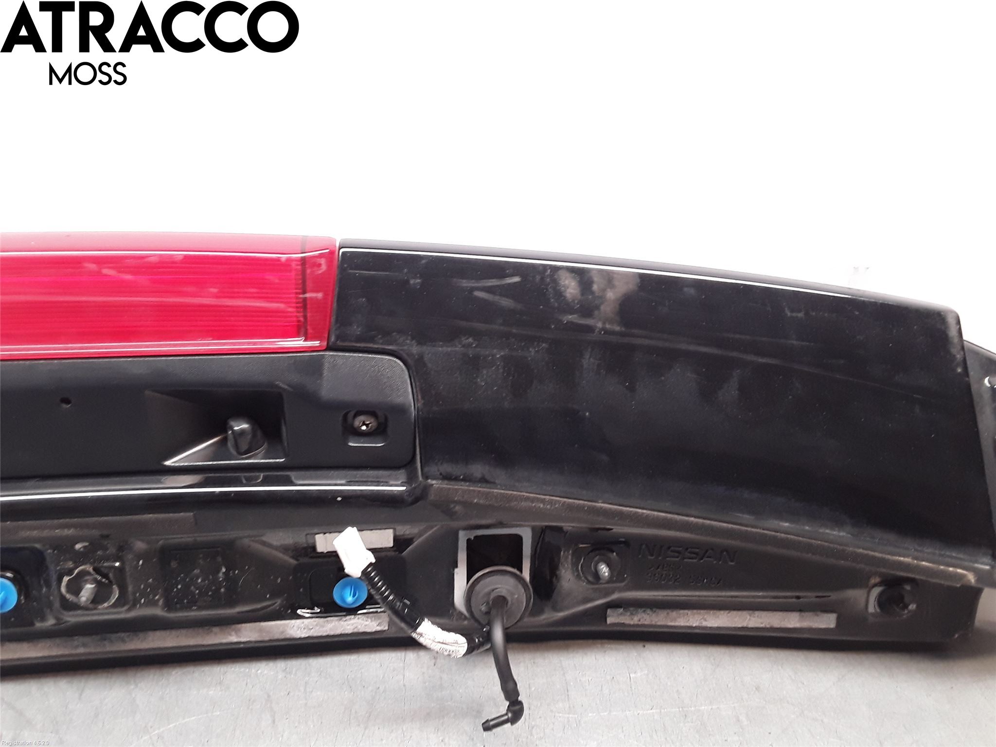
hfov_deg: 63.4
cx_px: 498
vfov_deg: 49.7
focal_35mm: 28
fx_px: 806
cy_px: 374
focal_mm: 2.91
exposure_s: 1/50
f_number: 1.9
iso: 100
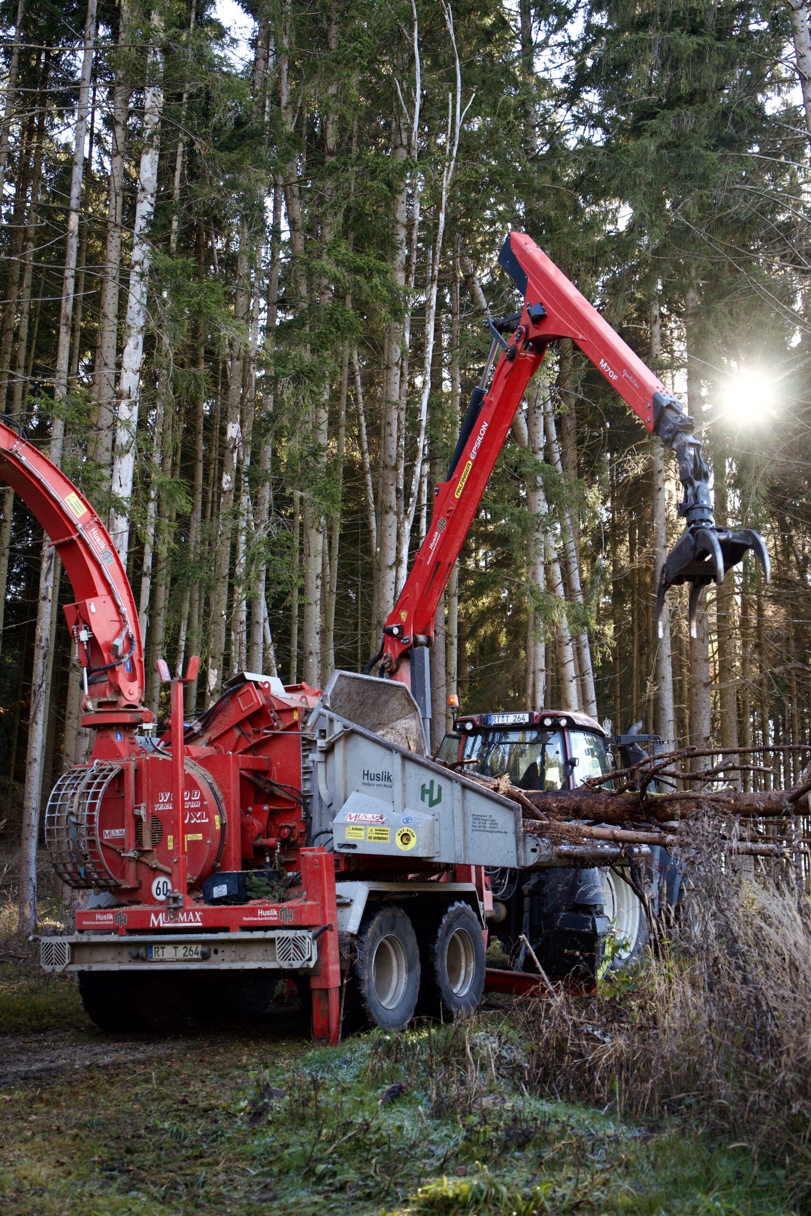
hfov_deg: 28.7
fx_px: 1588
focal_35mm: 47
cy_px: 608
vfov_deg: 41.9
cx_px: 406
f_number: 4
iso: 250
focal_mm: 47
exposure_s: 1/160
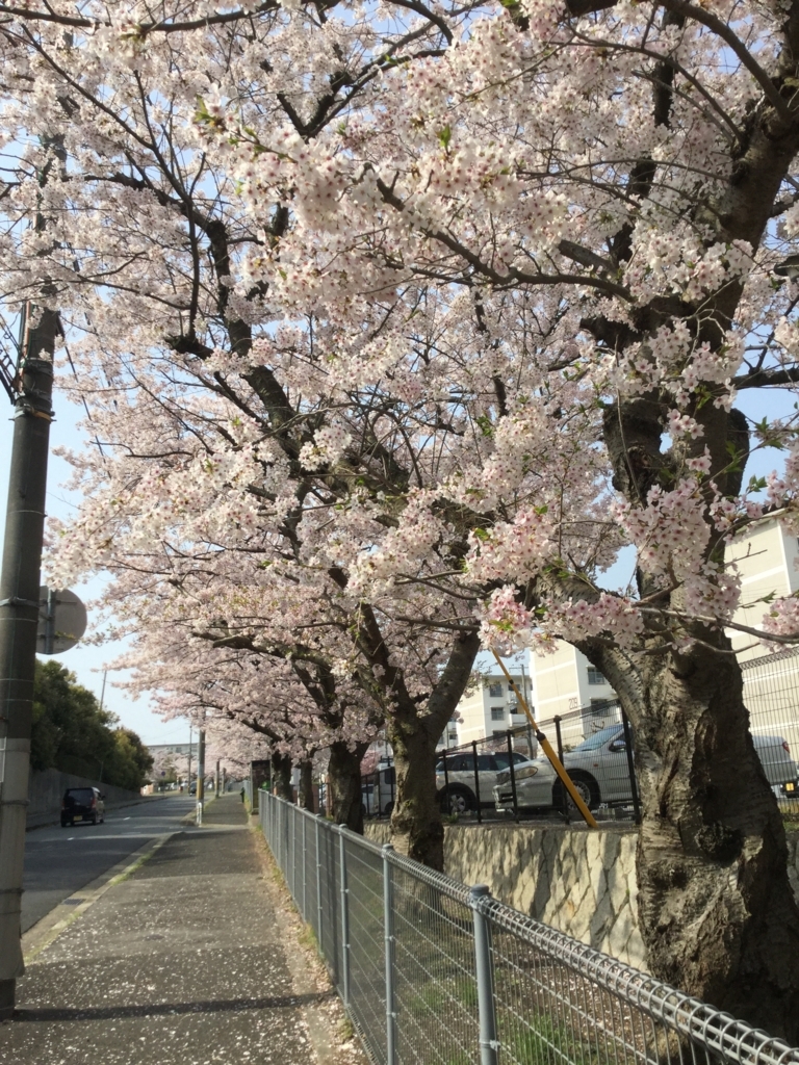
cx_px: 400
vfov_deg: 58.4
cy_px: 532
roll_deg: +1.3
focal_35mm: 31
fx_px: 954
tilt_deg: +17.1
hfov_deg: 45.4
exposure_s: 1/1181
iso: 25
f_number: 2.4
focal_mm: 3.3
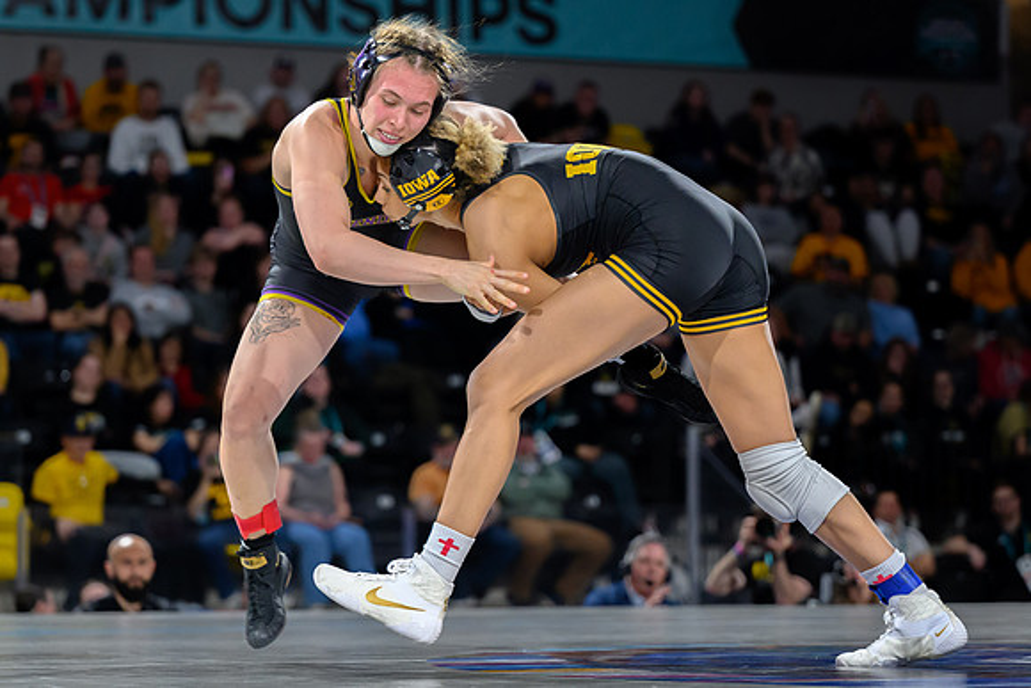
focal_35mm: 136
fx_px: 3898
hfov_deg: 15.1
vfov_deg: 10.1
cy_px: 352
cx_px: 491
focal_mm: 98
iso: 4500
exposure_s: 1/800
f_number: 2.8
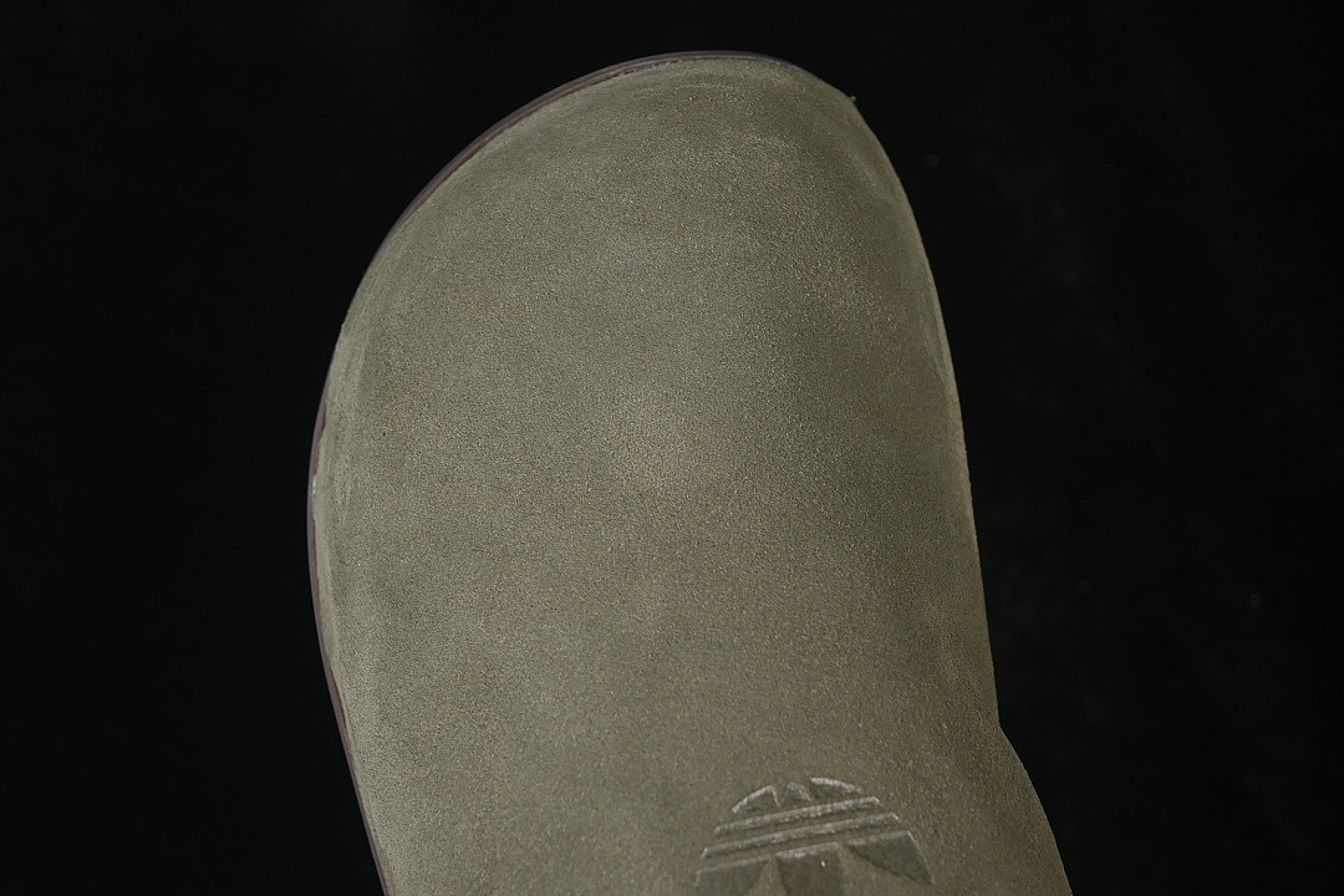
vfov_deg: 18.2
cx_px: 672
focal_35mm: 75
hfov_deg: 27.0
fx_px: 2800
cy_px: 448
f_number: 6.3
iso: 160
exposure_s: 1/60
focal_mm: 50
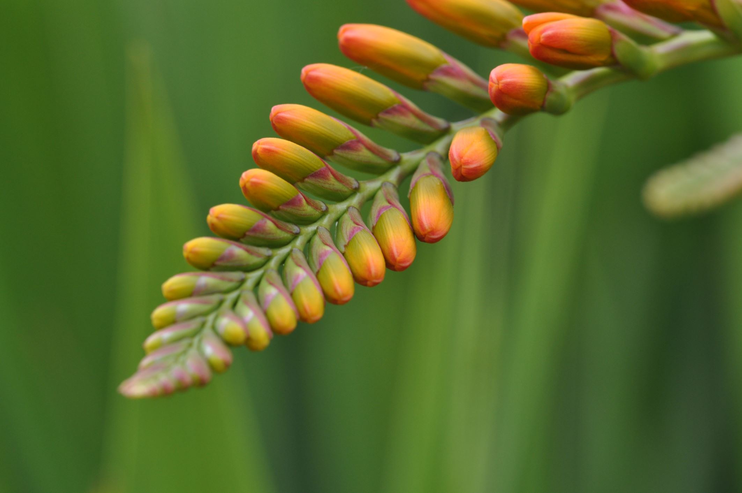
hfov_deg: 13.1
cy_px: 246
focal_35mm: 158
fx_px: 3242
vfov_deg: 8.7
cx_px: 371
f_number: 8
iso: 360
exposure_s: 1/125
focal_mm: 105
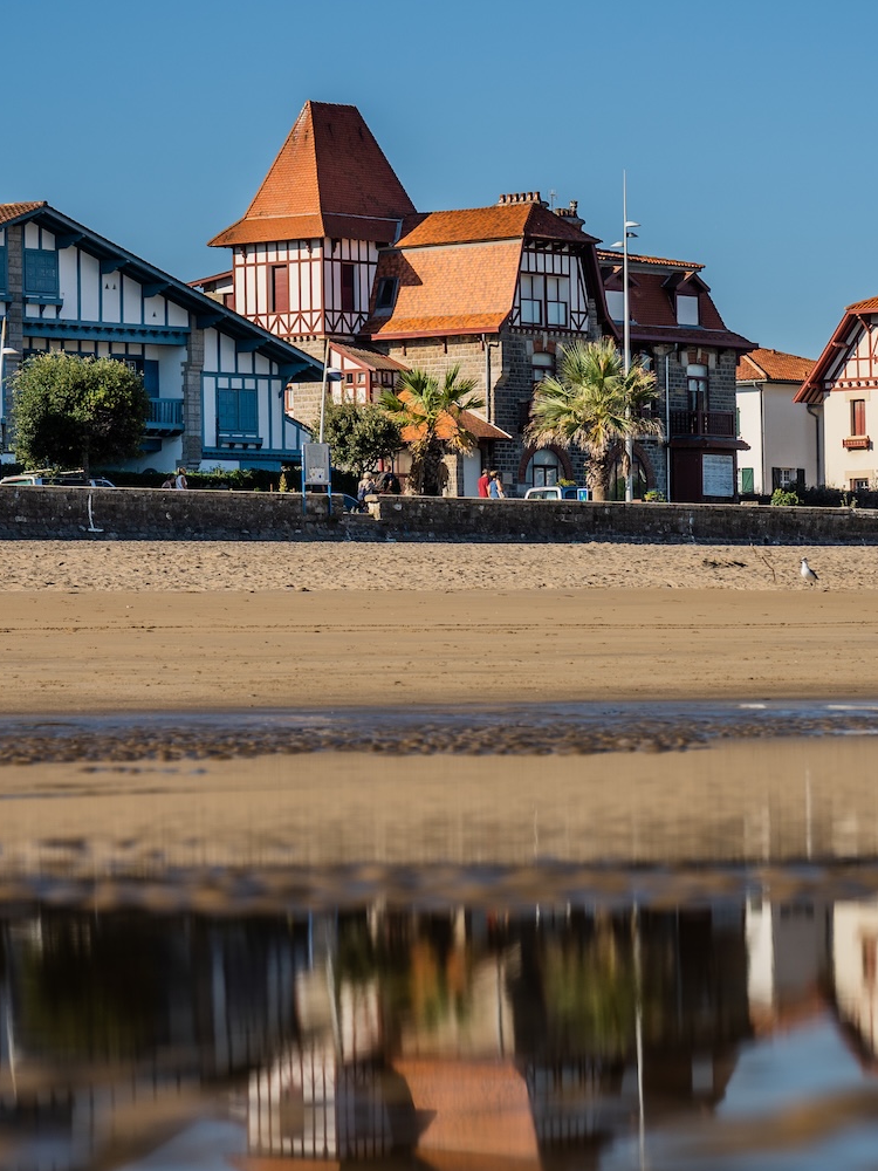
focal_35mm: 154
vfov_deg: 12.8
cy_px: 539
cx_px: 533
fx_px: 5208
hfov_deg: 9.6
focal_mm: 89
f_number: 5.6
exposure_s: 1/1000
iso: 125
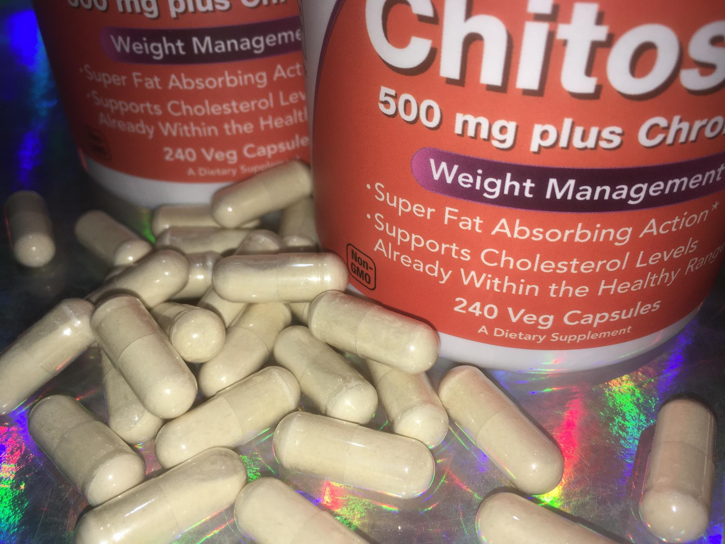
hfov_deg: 61.7
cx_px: 362
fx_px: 607
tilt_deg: -39.7
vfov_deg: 48.2
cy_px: 272
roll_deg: +1.1
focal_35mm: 29
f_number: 2.2
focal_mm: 4.15
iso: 25
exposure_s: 1/458
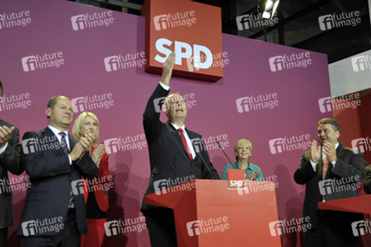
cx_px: 186
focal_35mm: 38
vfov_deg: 35.1
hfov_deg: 50.7
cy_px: 124
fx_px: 392
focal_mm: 38
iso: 1600
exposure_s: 1/250
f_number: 3.5
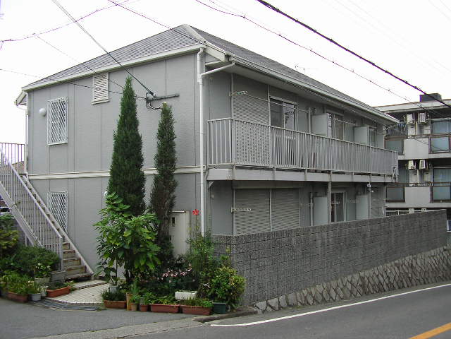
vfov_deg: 37.7
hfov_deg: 49.0
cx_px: 226
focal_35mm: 38
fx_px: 495
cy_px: 170
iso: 71
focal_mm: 5.8
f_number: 2.9
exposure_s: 1/170
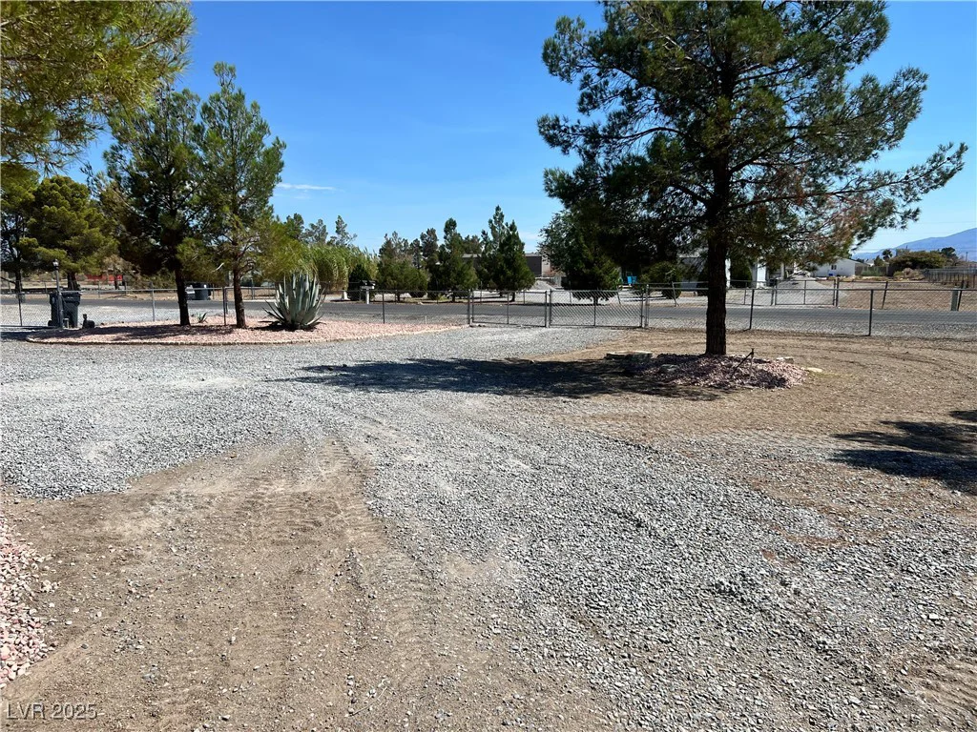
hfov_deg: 67.3
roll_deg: +0.7
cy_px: 366
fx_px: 734
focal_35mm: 26
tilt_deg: -5.0
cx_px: 488
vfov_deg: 53.1
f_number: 1.5
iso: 50
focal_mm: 5.7
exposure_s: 1/6211
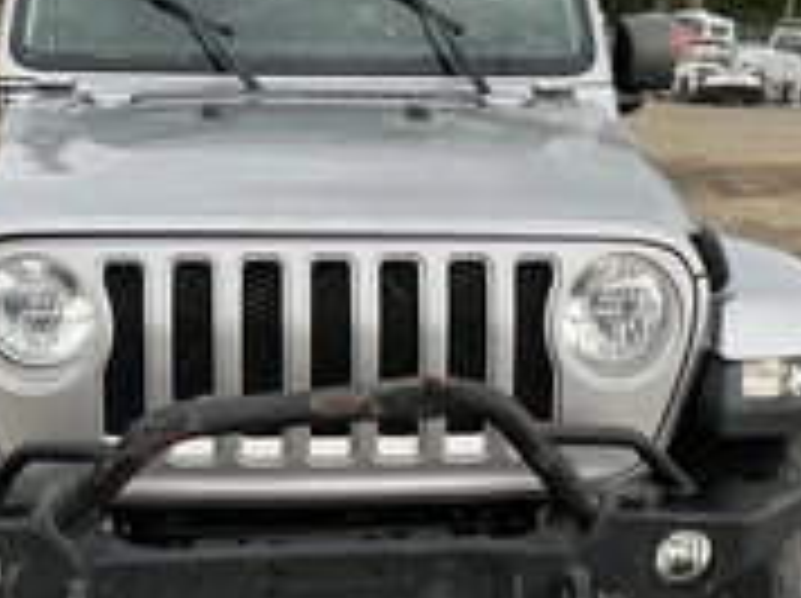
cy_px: 315
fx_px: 1456
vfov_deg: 23.2
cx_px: 346
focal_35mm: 63
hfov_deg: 30.7
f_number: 1.8
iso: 16
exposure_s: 1/122
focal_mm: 3
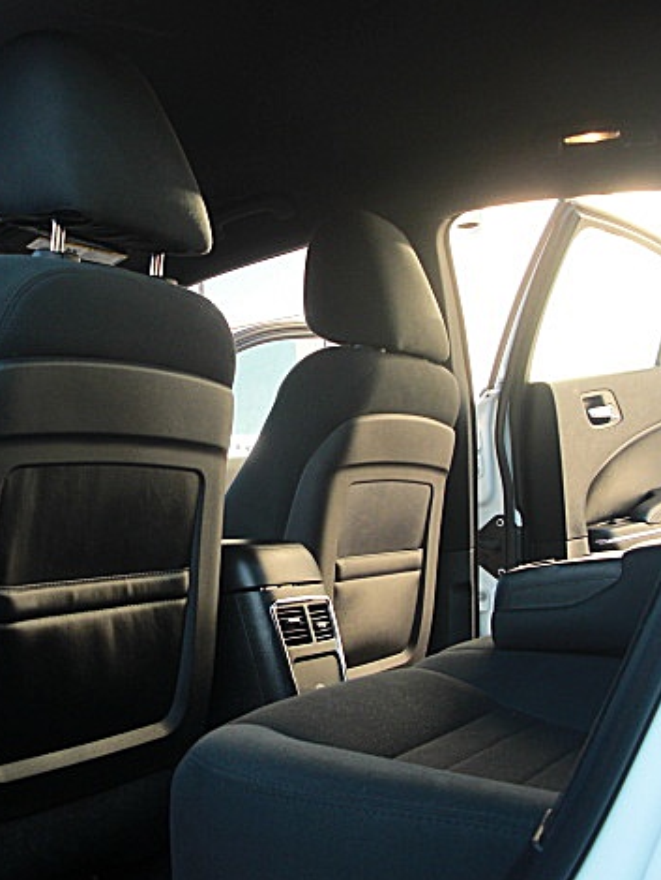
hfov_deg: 29.5
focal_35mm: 49
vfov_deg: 38.9
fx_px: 1246
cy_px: 434
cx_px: 213
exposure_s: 1/100
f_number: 2.8
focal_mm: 6.3
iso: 100
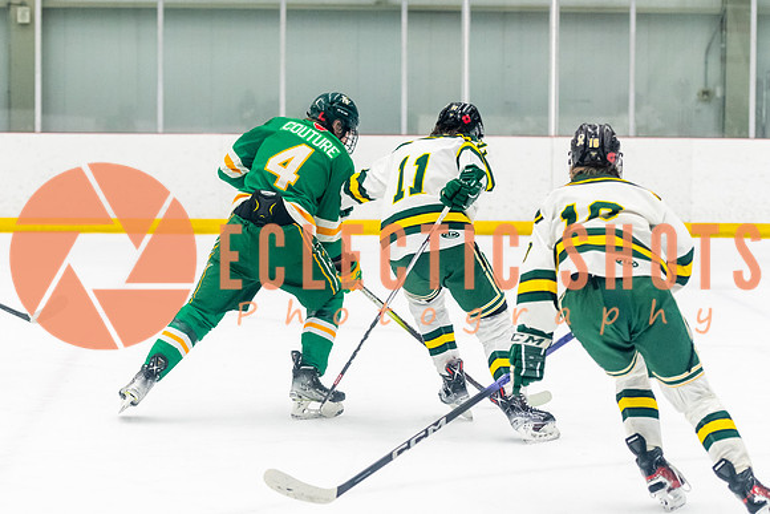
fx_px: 2639
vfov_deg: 11.1
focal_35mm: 123
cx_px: 324
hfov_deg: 16.6
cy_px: 257
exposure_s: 1/800
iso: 3200
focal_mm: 85
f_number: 2.8
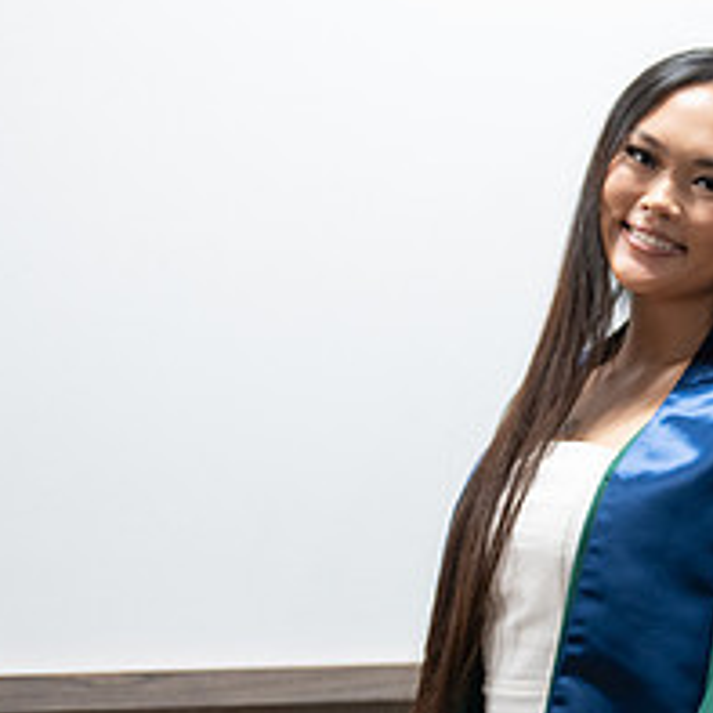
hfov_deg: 13.3
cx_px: 995
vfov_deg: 13.9
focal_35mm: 125
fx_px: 2913
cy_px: 487
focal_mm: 50
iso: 500
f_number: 1.2
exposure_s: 1/320
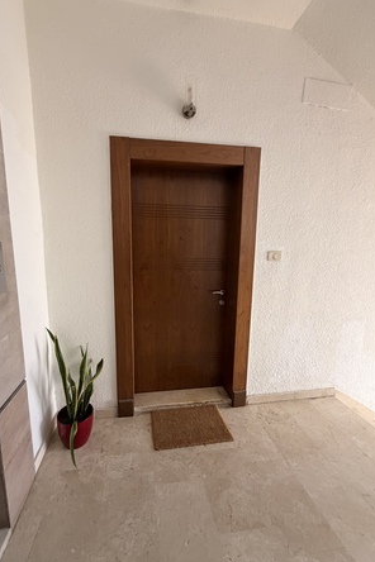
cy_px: 287
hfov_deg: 77.2
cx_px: 174
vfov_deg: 100.4
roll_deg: -0.4
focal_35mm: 15
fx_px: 234
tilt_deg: -8.0
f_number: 2.2
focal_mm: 2.22
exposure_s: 1/62
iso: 320
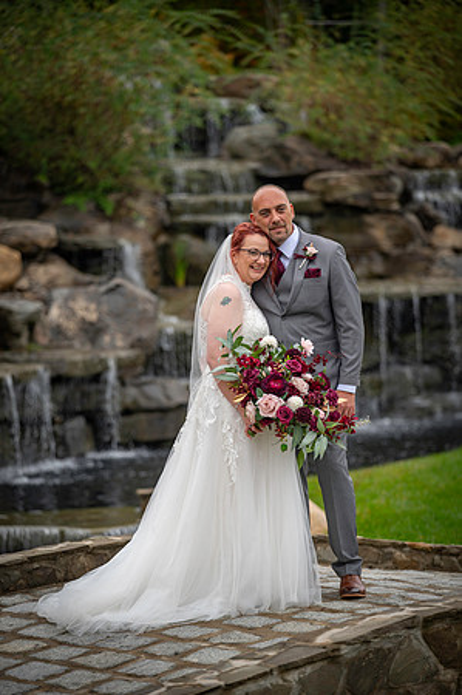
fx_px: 2605
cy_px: 348
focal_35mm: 135
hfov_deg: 10.1
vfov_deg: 15.2
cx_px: 231
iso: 80
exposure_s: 1/125
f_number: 2.8
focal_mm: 135
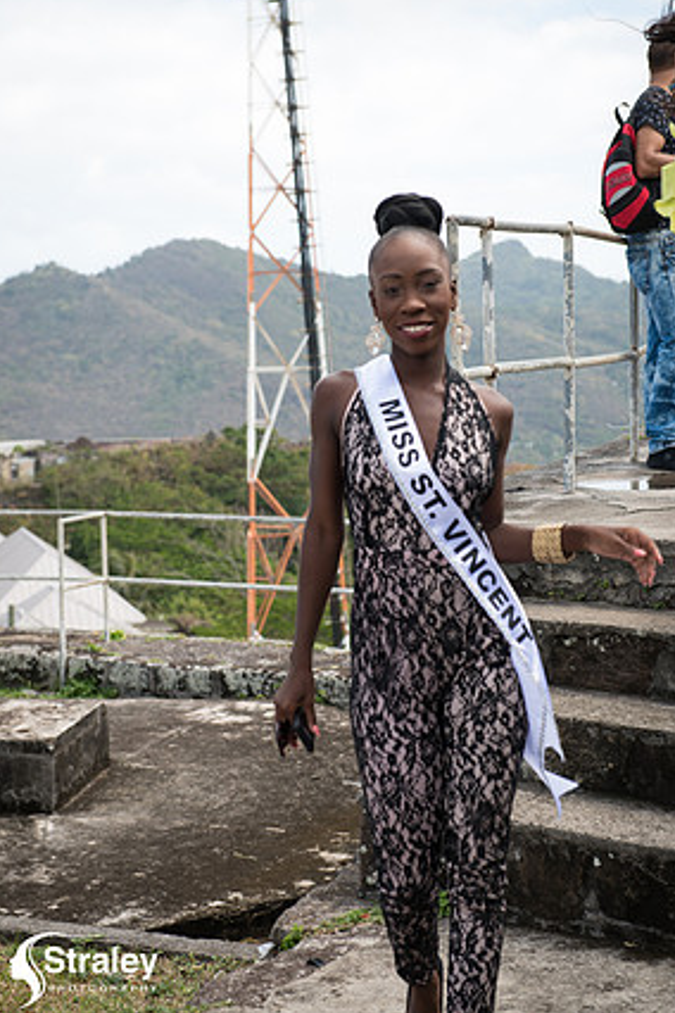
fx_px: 2081
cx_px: 349
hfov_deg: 18.4
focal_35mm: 74
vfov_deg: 27.3
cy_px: 480
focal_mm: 70
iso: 72
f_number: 5.6
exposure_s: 1/160
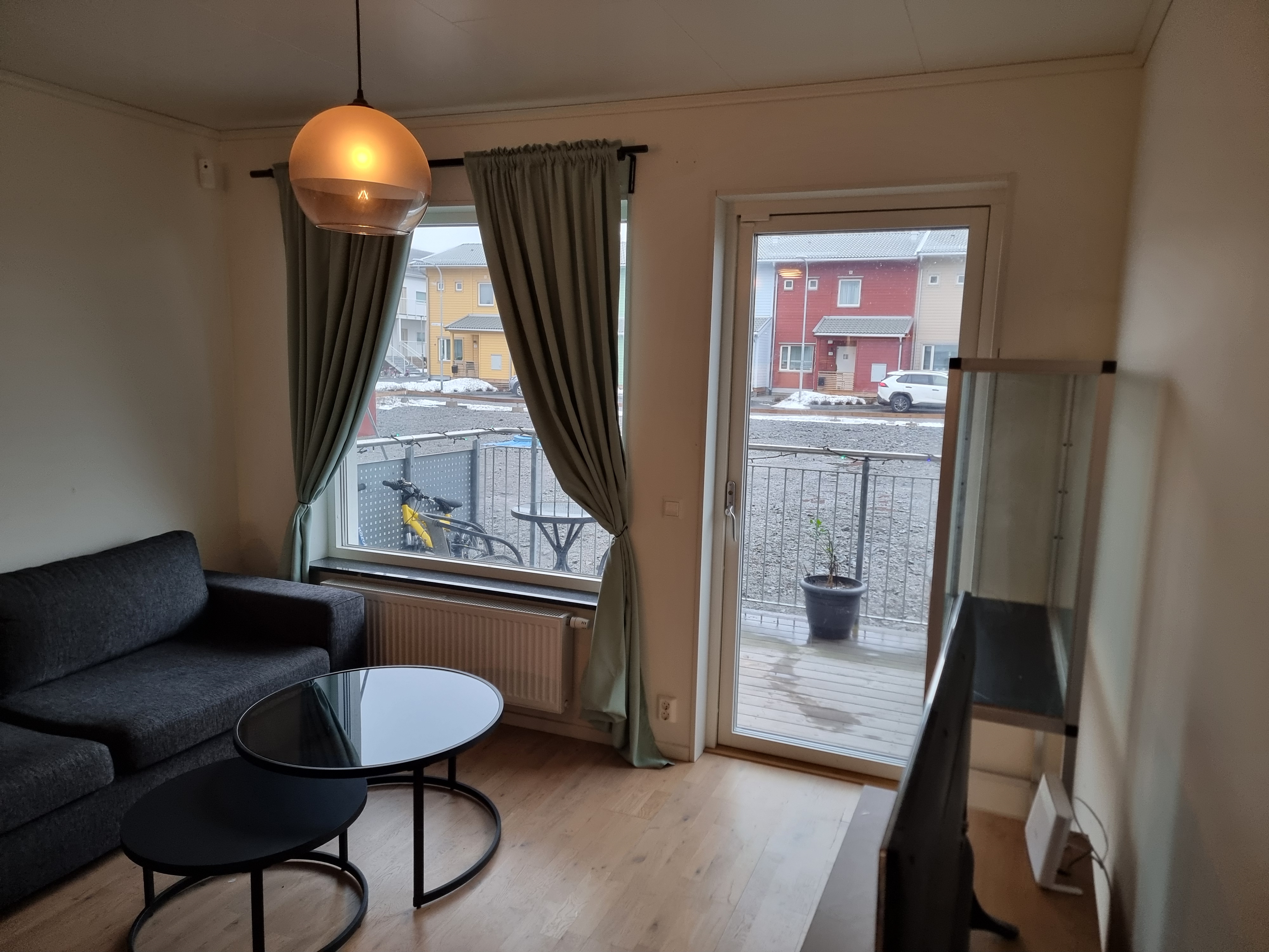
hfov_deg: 71.6
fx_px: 880
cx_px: 634
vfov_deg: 56.8
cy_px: 476
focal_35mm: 24
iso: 200
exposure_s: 1/100
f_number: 1.8
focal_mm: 6.7
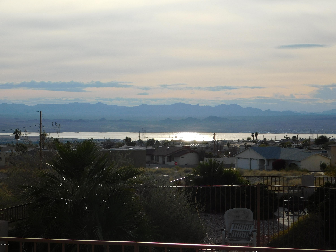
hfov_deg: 21.5
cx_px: 168
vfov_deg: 16.2
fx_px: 883
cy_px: 126
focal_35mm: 91
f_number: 4.5
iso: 125
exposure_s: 1/1250
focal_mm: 16.1
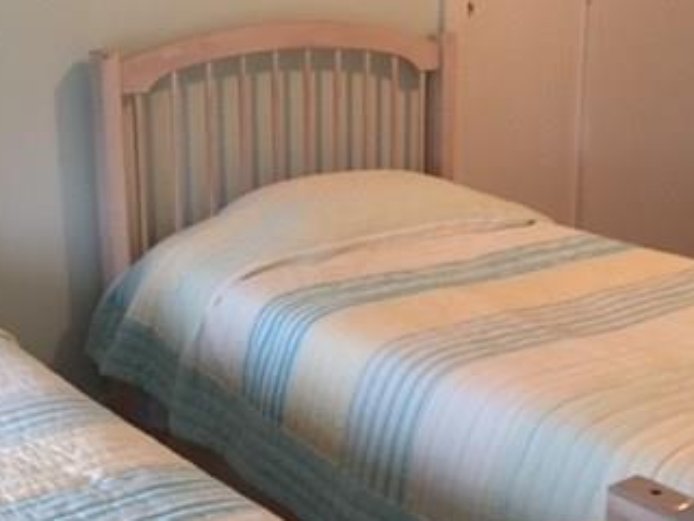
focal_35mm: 58
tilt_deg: -16.4
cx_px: 367
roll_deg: +0.4
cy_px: 271
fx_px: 1163
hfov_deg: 33.2
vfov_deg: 25.2
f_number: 2.2
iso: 160
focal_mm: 4.15
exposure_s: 1/30
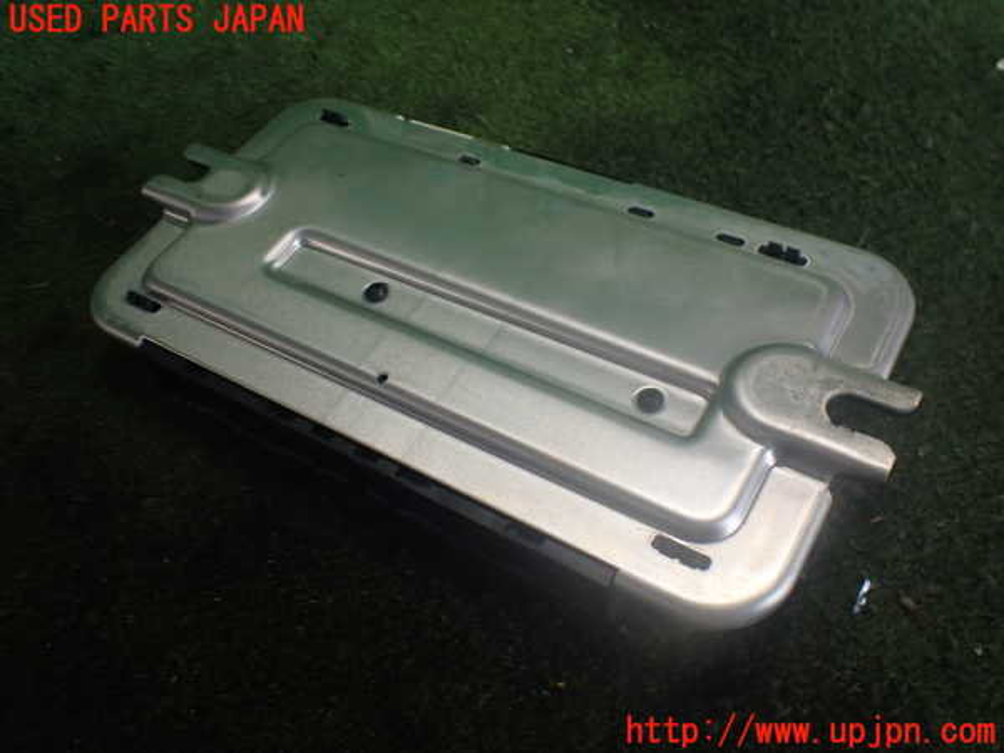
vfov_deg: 46.8
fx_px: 870
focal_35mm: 30
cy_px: 376
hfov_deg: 60.0
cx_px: 502
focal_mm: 5.4
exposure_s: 1/125
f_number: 2.3
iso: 250
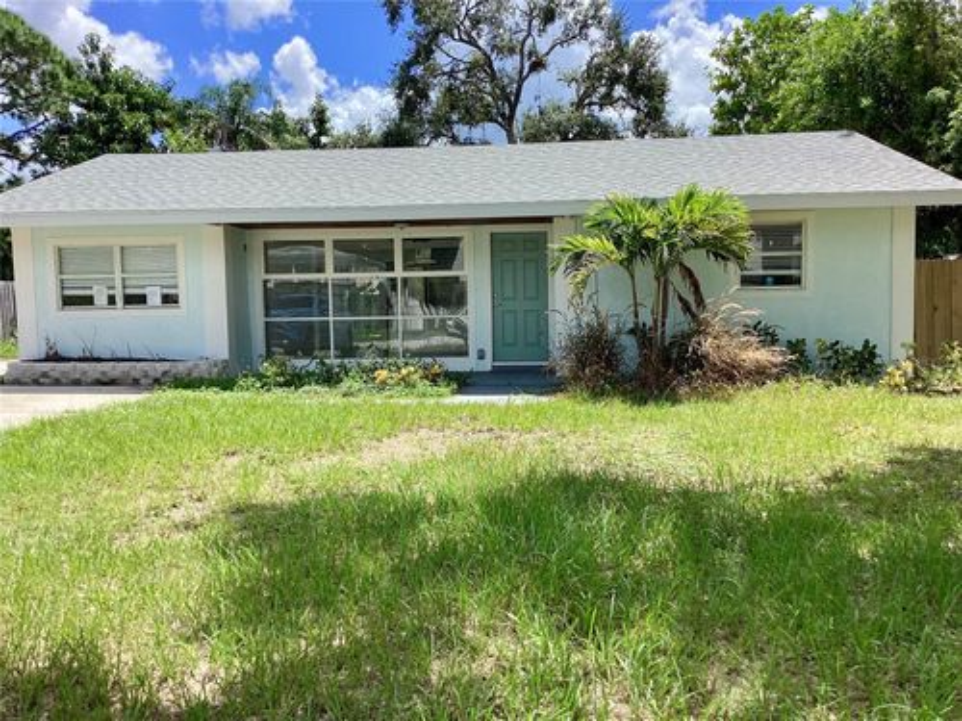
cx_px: 481
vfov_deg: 45.4
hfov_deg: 58.4
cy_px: 360
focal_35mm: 31
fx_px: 862
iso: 25
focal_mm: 3.3
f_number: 2.4
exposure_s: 1/895
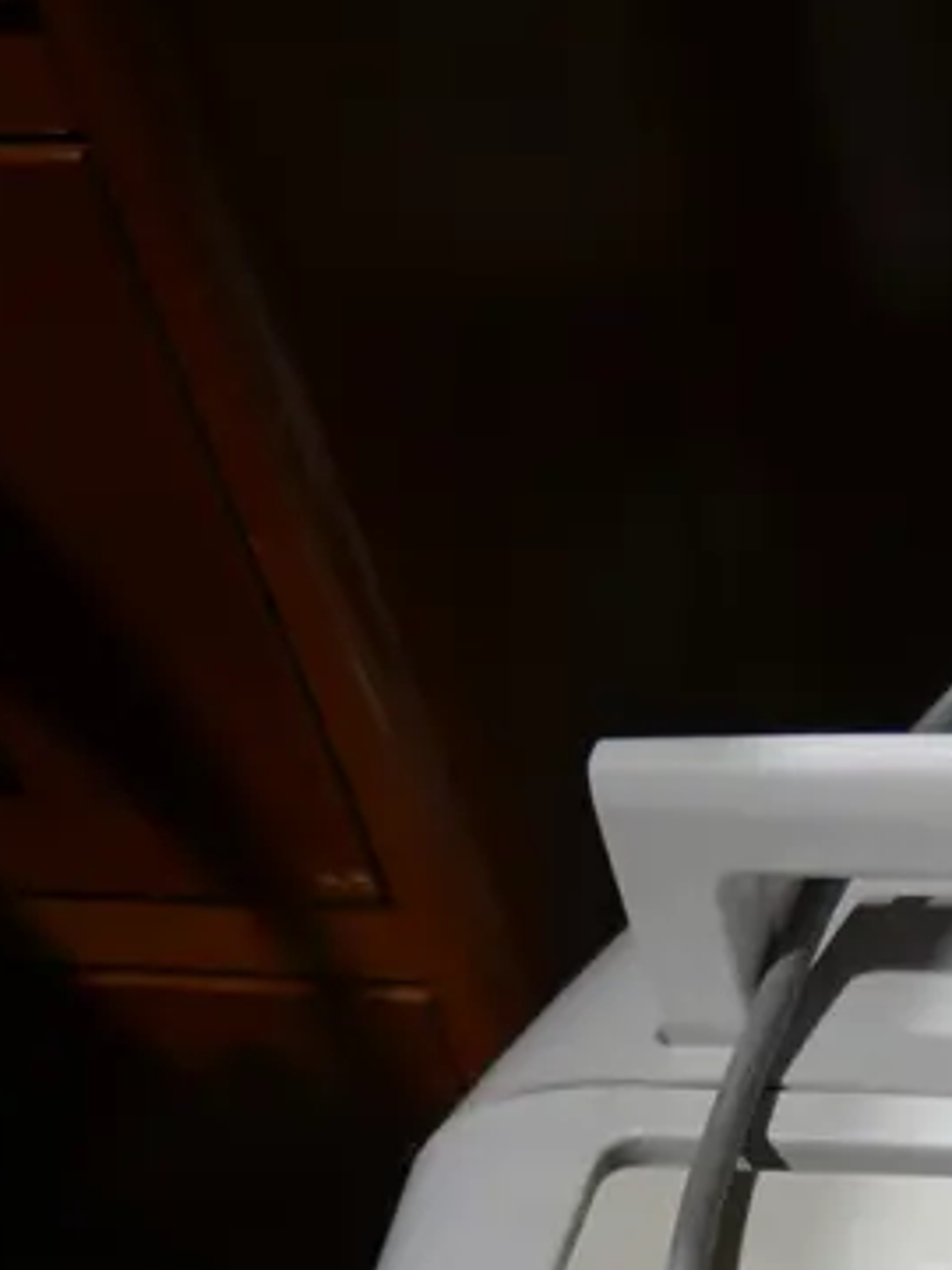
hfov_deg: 15.3
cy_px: 1679
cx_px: 1303
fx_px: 3337
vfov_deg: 19.7
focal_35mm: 91
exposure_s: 1/125
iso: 200
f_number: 3.6
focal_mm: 16
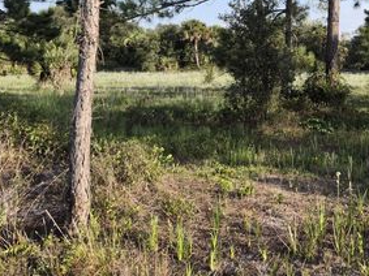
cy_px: 48
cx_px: 340
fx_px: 554
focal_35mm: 52
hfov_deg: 34.5
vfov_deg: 27.4
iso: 25
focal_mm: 5.4
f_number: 1.8
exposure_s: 1/746
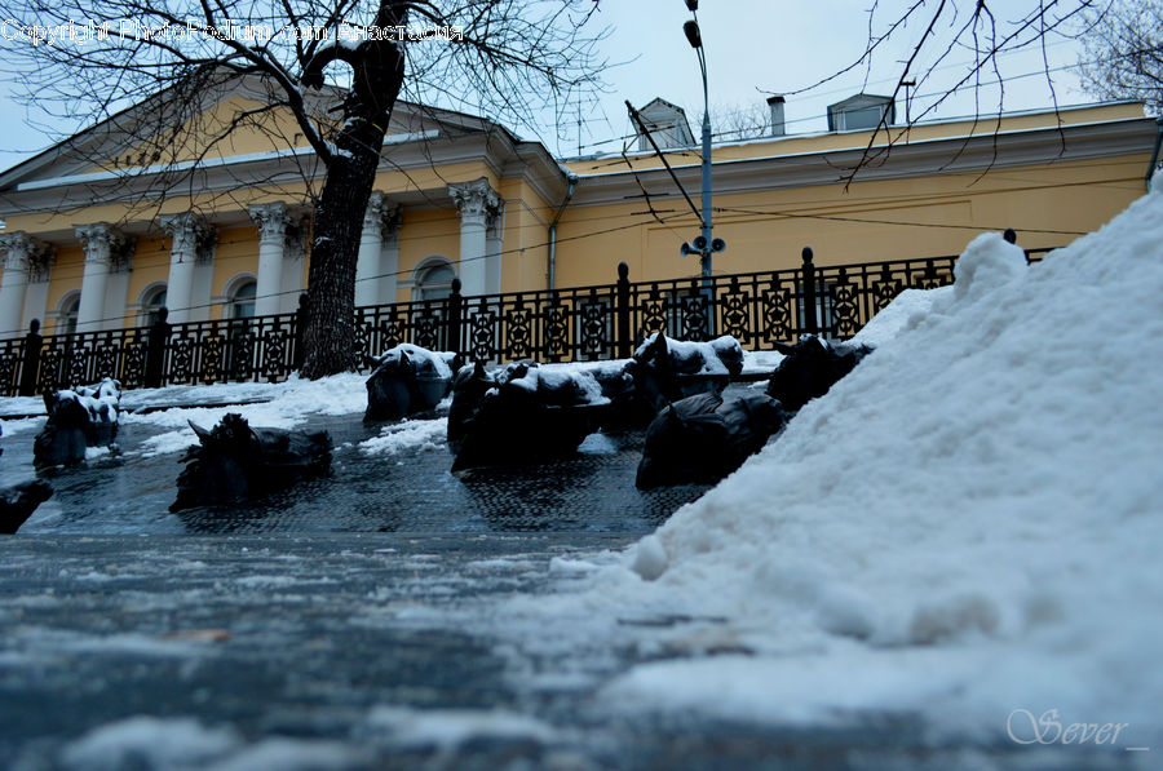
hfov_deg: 62.0
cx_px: 582
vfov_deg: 43.5
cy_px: 386
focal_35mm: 30
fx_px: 968
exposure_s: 1/100
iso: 400
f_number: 5
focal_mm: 20
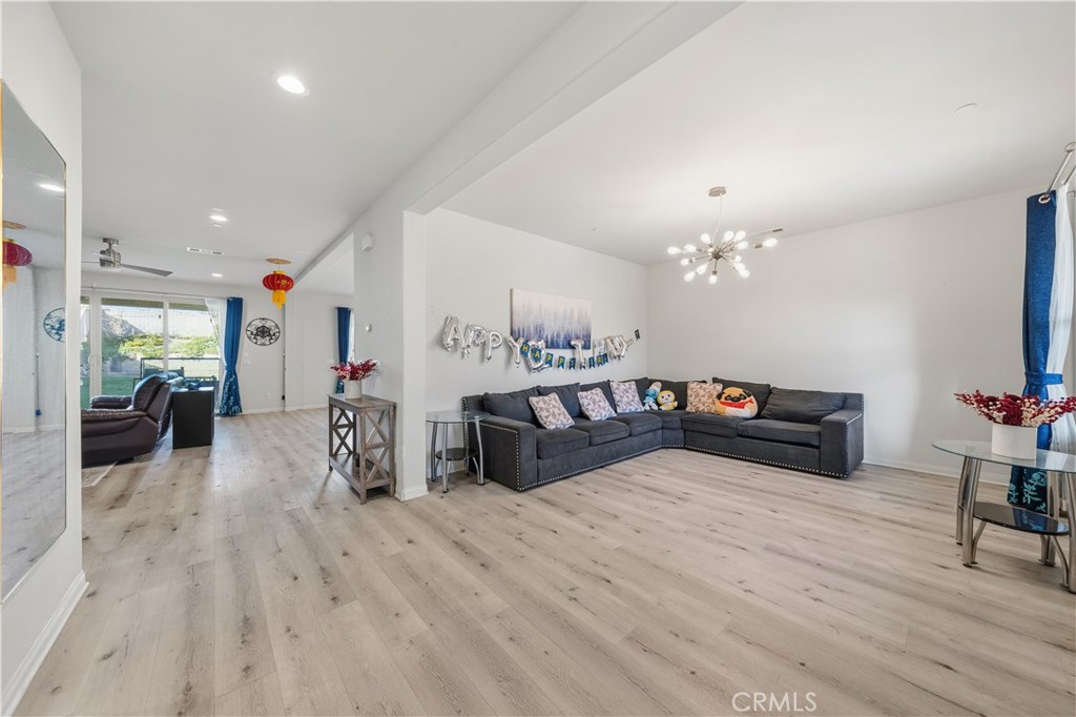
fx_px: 359
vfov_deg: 90.0
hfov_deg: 112.6
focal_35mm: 12
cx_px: 538
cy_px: 358
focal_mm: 12
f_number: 8
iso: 800
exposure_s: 1/90
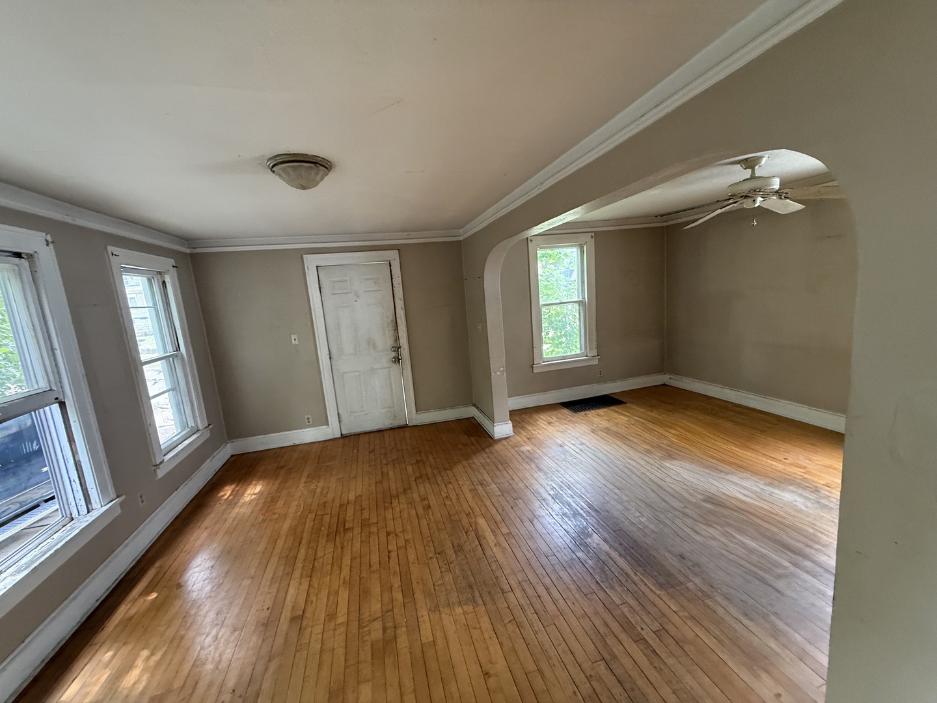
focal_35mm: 14
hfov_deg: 102.1
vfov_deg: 85.7
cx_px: 468
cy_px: 352
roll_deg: +5.5
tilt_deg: -11.2
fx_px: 379
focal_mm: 2.22
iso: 320
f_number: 2.2
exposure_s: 1/60
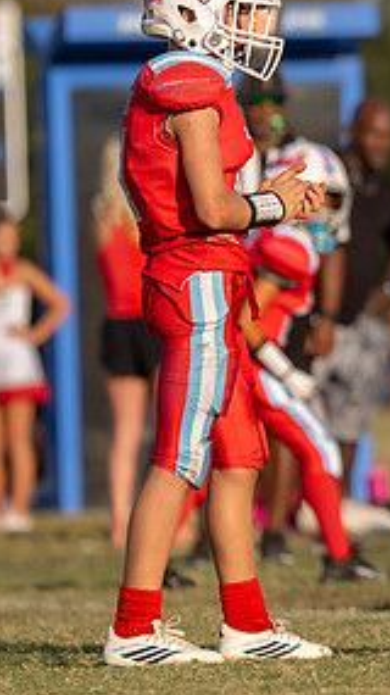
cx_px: 588
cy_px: 264
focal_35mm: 807
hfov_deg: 1.5
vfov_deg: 2.7
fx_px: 14858
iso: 125
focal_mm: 200
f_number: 3.2
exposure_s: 1/2000
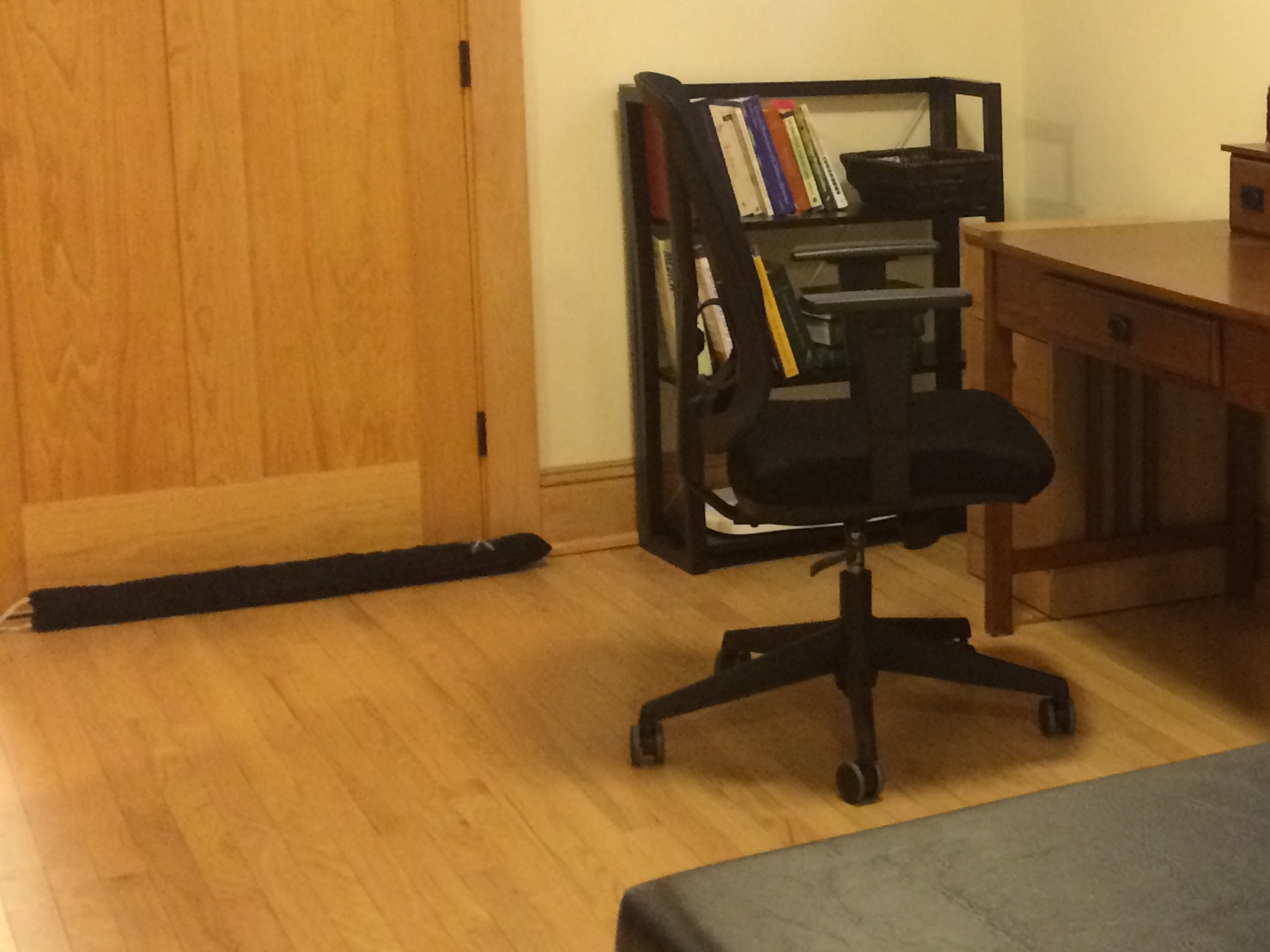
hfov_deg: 27.7
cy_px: 302
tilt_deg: -9.9
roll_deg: +0.0
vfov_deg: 22.8
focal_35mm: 64
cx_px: 1398
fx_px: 2348
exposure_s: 1/15
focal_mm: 4.15
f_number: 2.2
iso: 250
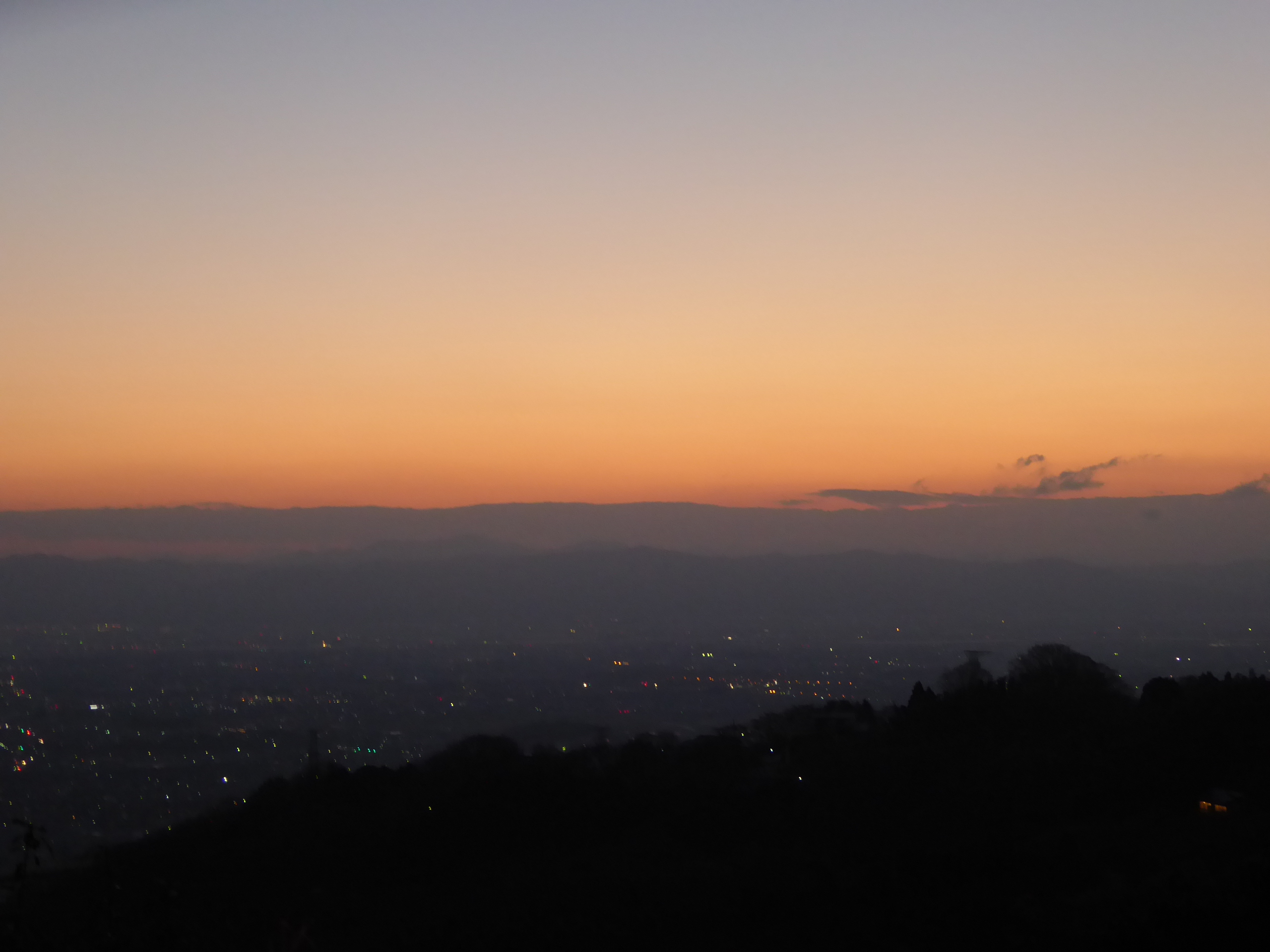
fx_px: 2752
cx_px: 635
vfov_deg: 19.6
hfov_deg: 26.0
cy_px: 476
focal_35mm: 75
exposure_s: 1/6
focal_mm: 12.5
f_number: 4.5
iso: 400
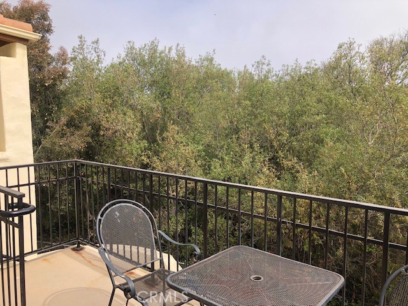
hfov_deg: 63.4
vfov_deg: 49.7
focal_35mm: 28
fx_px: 330
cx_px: 204
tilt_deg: -6.6
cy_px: 153
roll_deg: -0.9
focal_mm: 3.99
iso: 20
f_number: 1.8
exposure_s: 1/1263
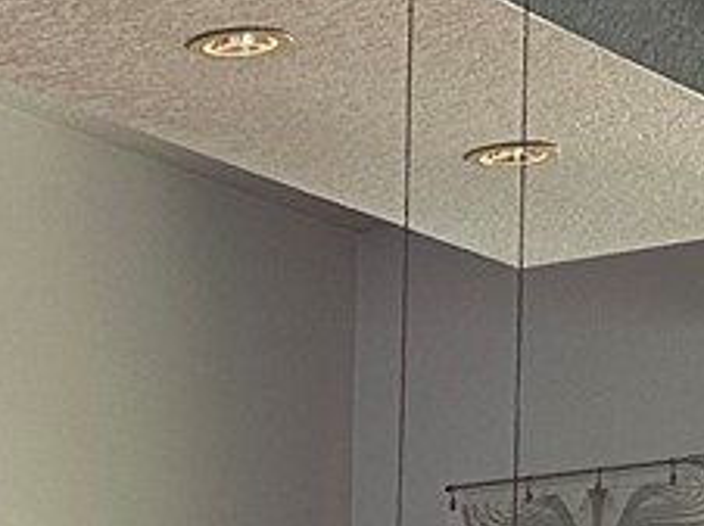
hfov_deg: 10.6
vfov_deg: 7.9
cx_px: -735
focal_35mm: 170
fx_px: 3454
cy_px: 1401
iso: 200
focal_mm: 6.86
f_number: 1.78
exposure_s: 1/120
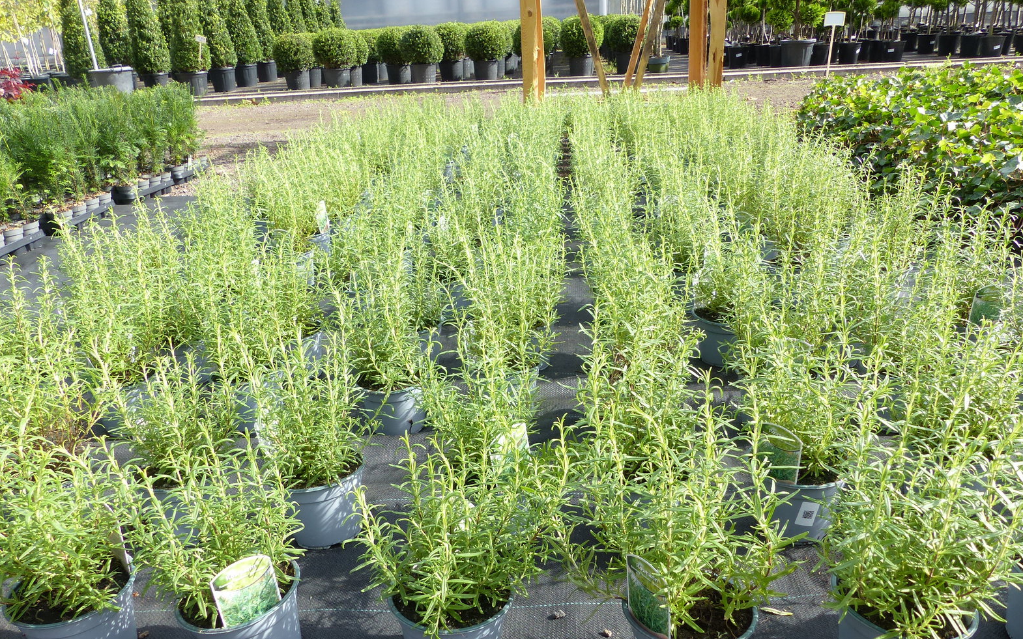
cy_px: 371
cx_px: 513
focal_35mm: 27
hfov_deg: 68.4
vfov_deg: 45.8
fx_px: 753
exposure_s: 1/200
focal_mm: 4.5
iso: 100
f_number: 4
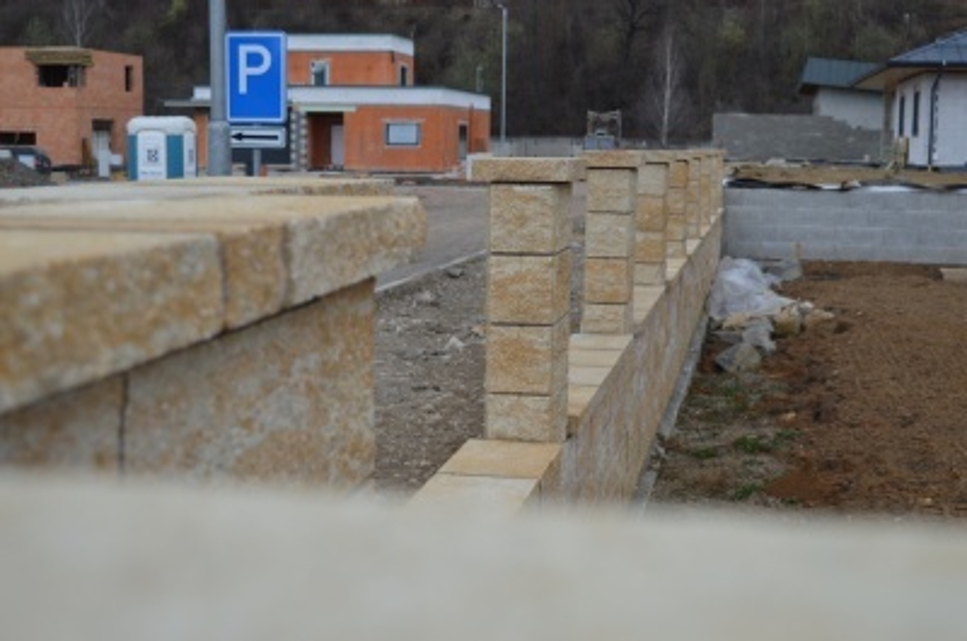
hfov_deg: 36.9
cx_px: 484
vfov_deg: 25.0
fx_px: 1448
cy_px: 320
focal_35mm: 54
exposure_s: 1/160
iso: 100
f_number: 6.3
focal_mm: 36
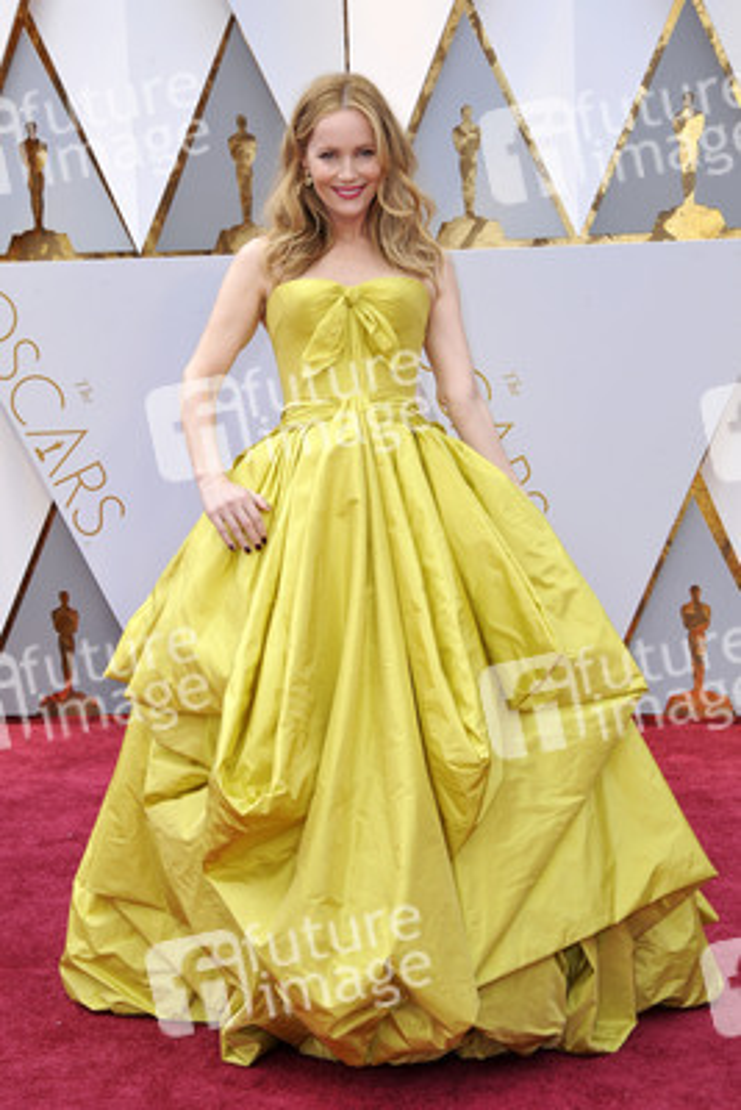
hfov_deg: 17.5
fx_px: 2406
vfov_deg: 26.0
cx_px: 370
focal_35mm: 78
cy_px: 555
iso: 1000
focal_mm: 78
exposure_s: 1/250
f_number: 8
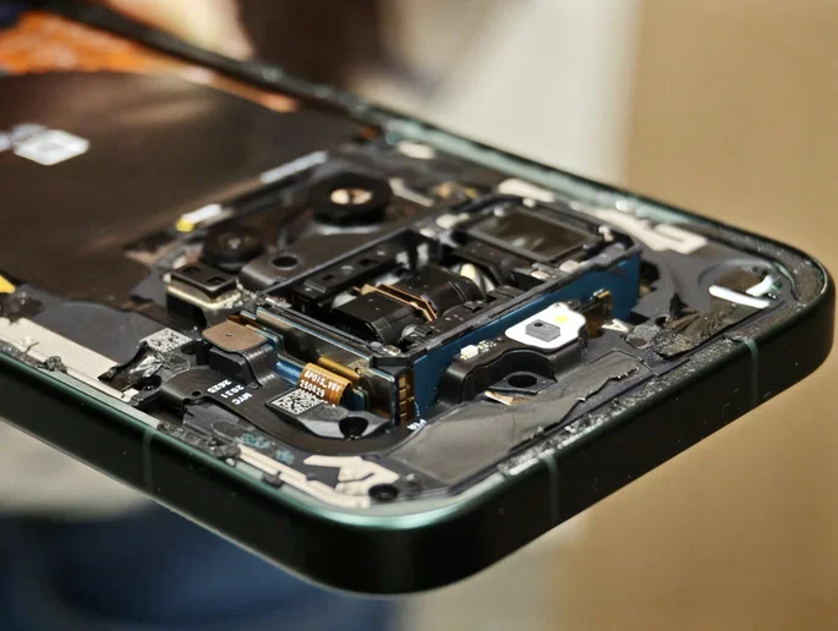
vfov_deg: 14.8
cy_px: 316
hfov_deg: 19.6
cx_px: 419
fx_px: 2425
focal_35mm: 100
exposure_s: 1/150
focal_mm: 26.5
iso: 3200
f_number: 2.96
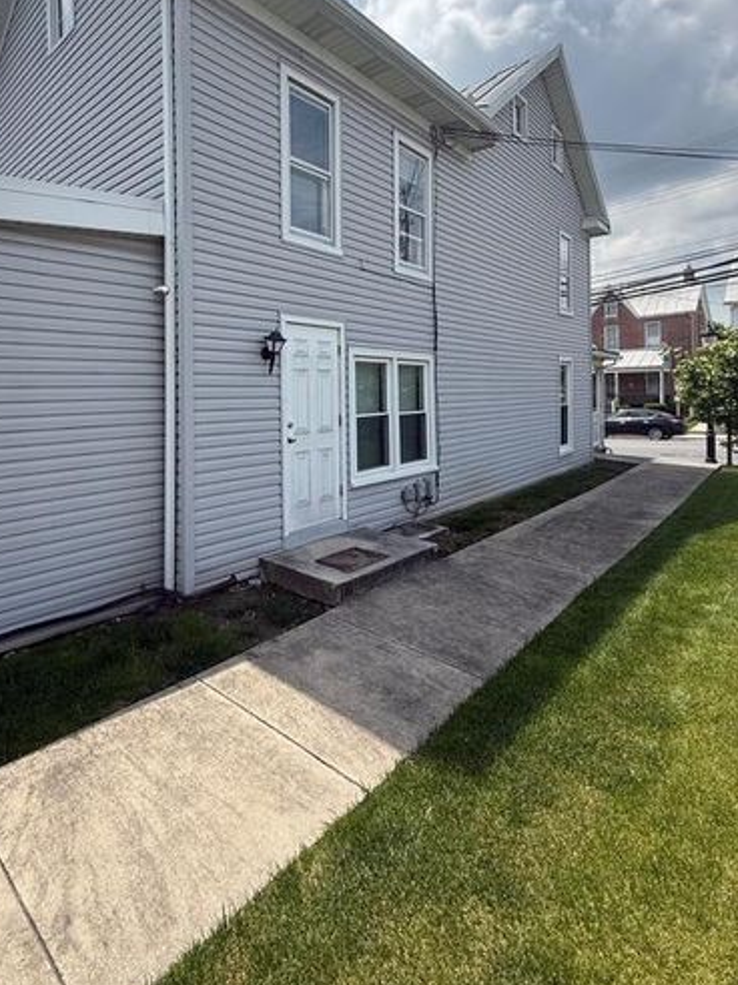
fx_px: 540
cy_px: 394
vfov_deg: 83.6
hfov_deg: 67.7
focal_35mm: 19
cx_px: 279
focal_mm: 2.22
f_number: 2.2
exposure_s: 1/1399
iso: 50
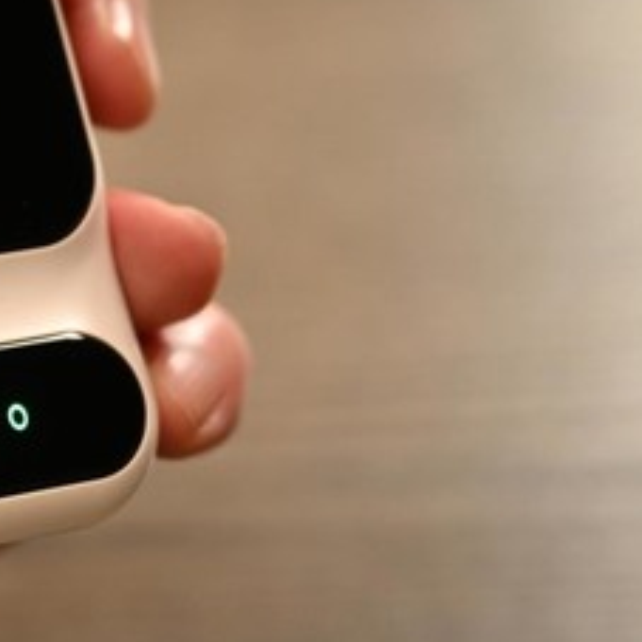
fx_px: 4406
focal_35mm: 210
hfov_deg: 8.3
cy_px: 230
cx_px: -91
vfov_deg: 8.3
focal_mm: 70
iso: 500
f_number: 2.8
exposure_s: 1/125
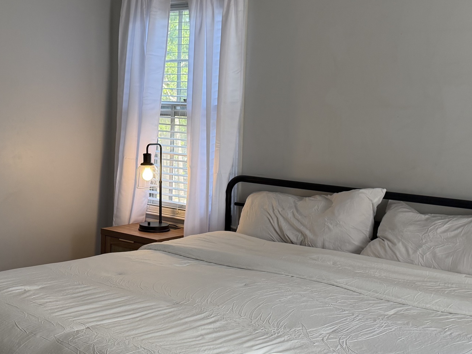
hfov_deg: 36.0
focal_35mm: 53
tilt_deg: -5.6
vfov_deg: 27.5
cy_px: 187
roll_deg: -0.5
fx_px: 723
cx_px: 185
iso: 100
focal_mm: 6.76
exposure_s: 1/193
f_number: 1.78
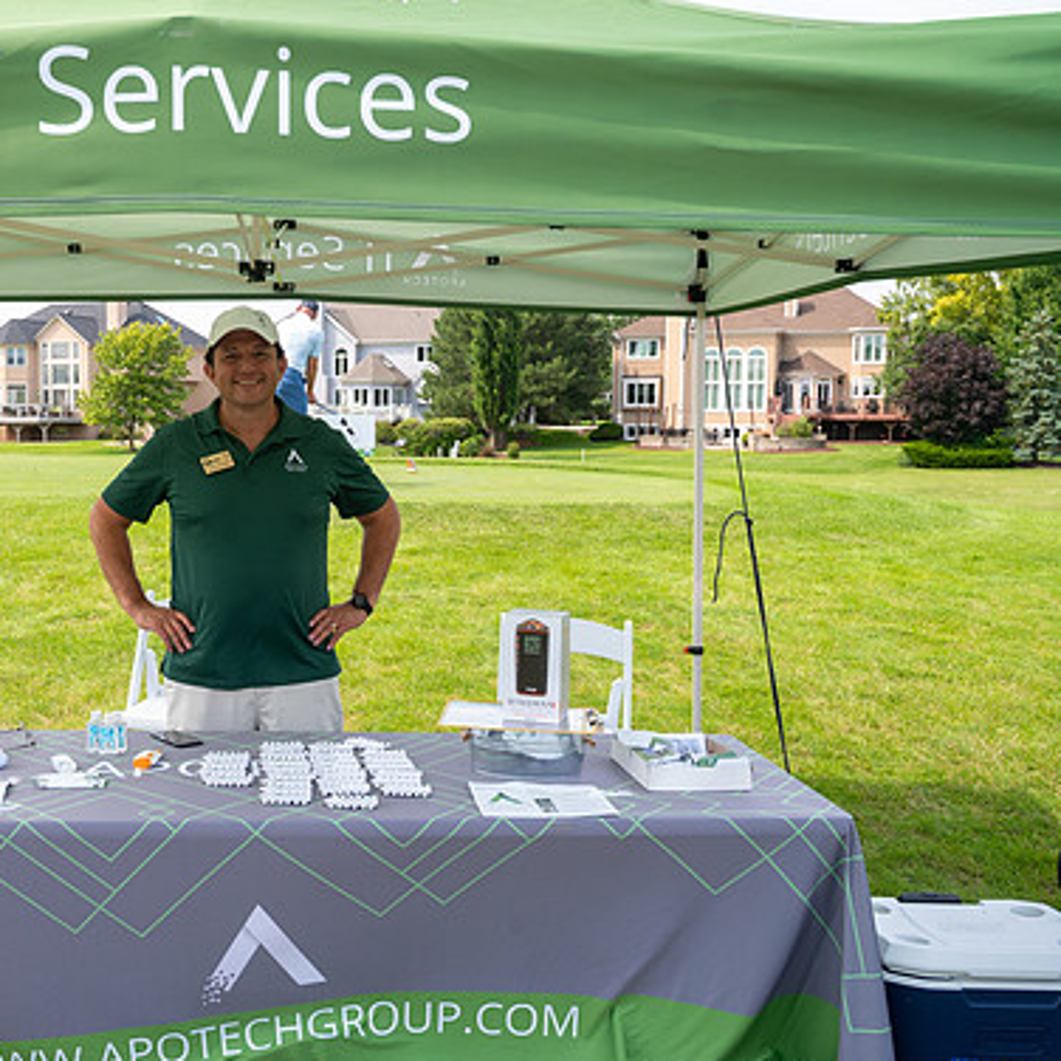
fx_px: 1387
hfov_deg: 41.1
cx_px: 316
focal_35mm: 40
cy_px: 542
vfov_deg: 41.9
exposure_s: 1/320
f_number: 6.3
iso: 250
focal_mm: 30.5
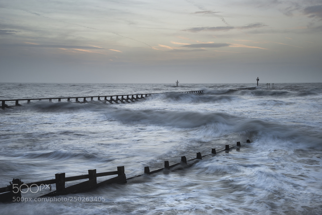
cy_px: 108
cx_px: 161
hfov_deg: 44.5
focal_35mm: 44
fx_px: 394
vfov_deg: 30.5
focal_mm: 44
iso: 100
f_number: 16
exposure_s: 1/2.5
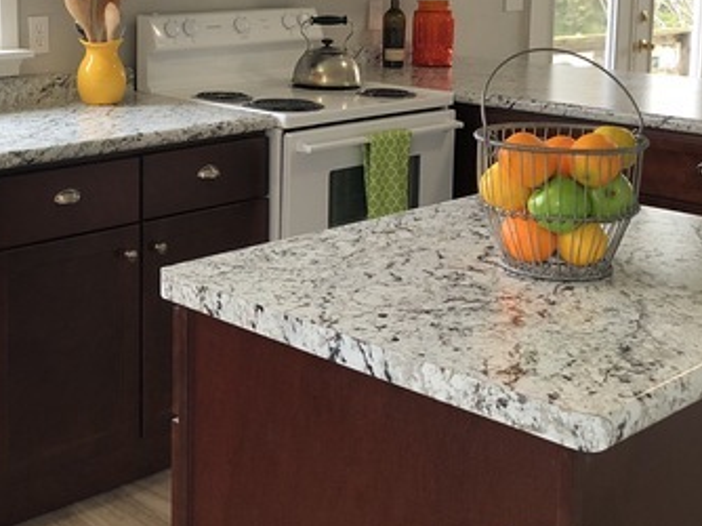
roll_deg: +0.0
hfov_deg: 33.4
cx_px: 140
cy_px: 88
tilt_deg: -7.2
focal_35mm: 56
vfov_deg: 25.5
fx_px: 1135
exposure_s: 1/30
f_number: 1.8
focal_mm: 4
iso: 25
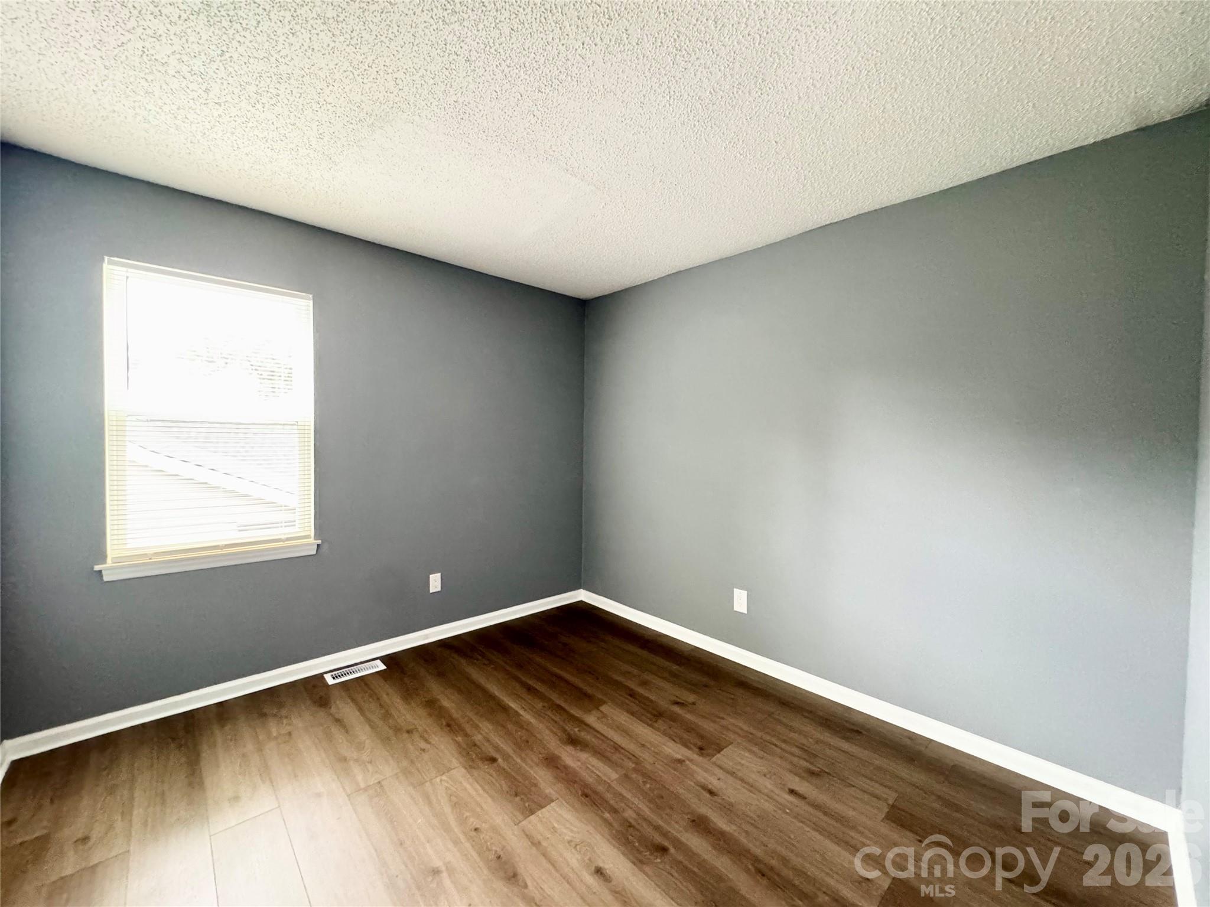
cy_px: 454
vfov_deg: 85.7
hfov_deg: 102.1
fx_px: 489
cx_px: 605
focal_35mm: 14
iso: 800
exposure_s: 1/60
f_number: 2.2
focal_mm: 2.22
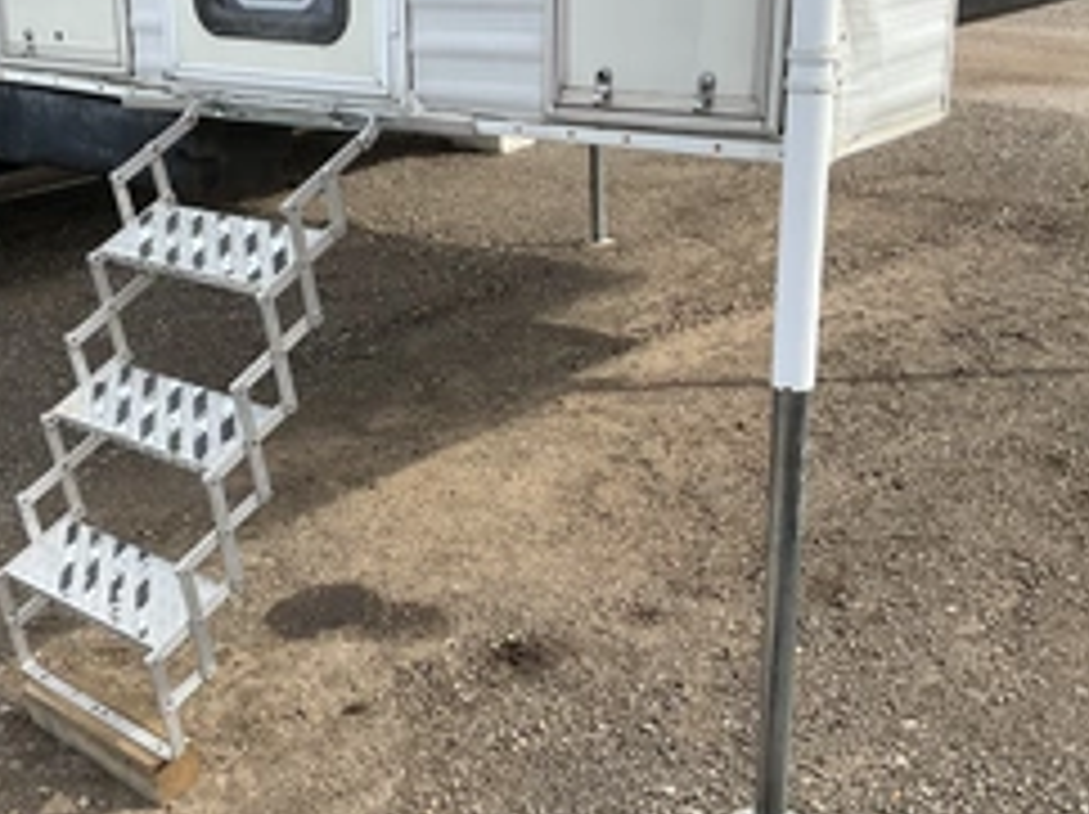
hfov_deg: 39.3
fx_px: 1509
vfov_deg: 30.2
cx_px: 369
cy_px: 423
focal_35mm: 48
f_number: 1.8
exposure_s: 1/599
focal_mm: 3
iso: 25
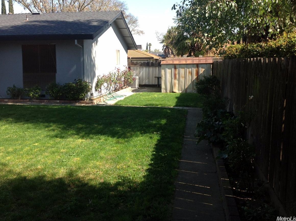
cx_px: 137
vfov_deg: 36.7
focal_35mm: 39
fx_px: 333
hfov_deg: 47.9
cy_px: 98
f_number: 2.4
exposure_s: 1/593
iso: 80
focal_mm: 4.28
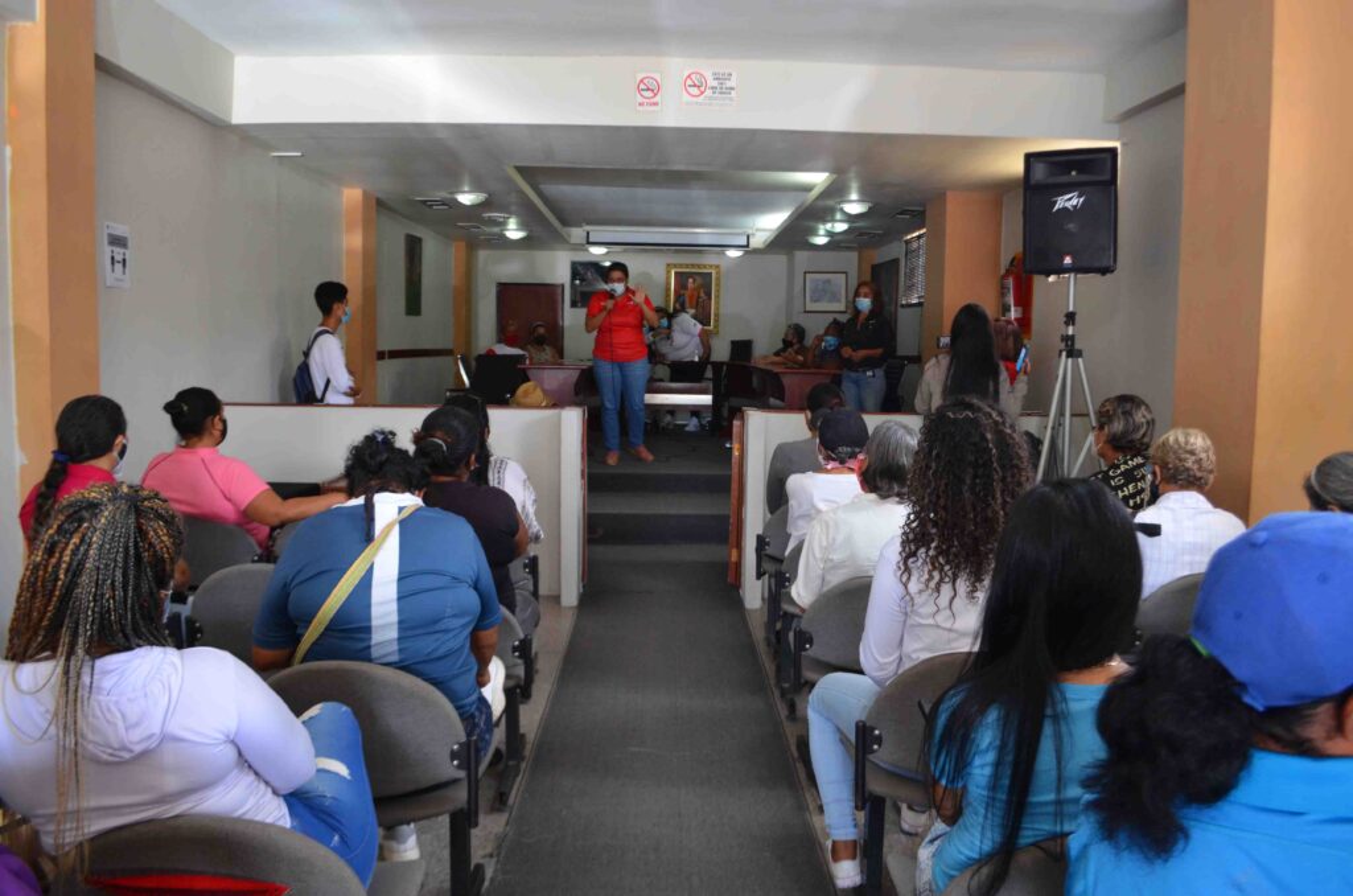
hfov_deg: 67.5
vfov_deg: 47.7
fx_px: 1013
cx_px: 676
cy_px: 448
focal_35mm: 27
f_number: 4
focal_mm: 18
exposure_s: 1/60
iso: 720
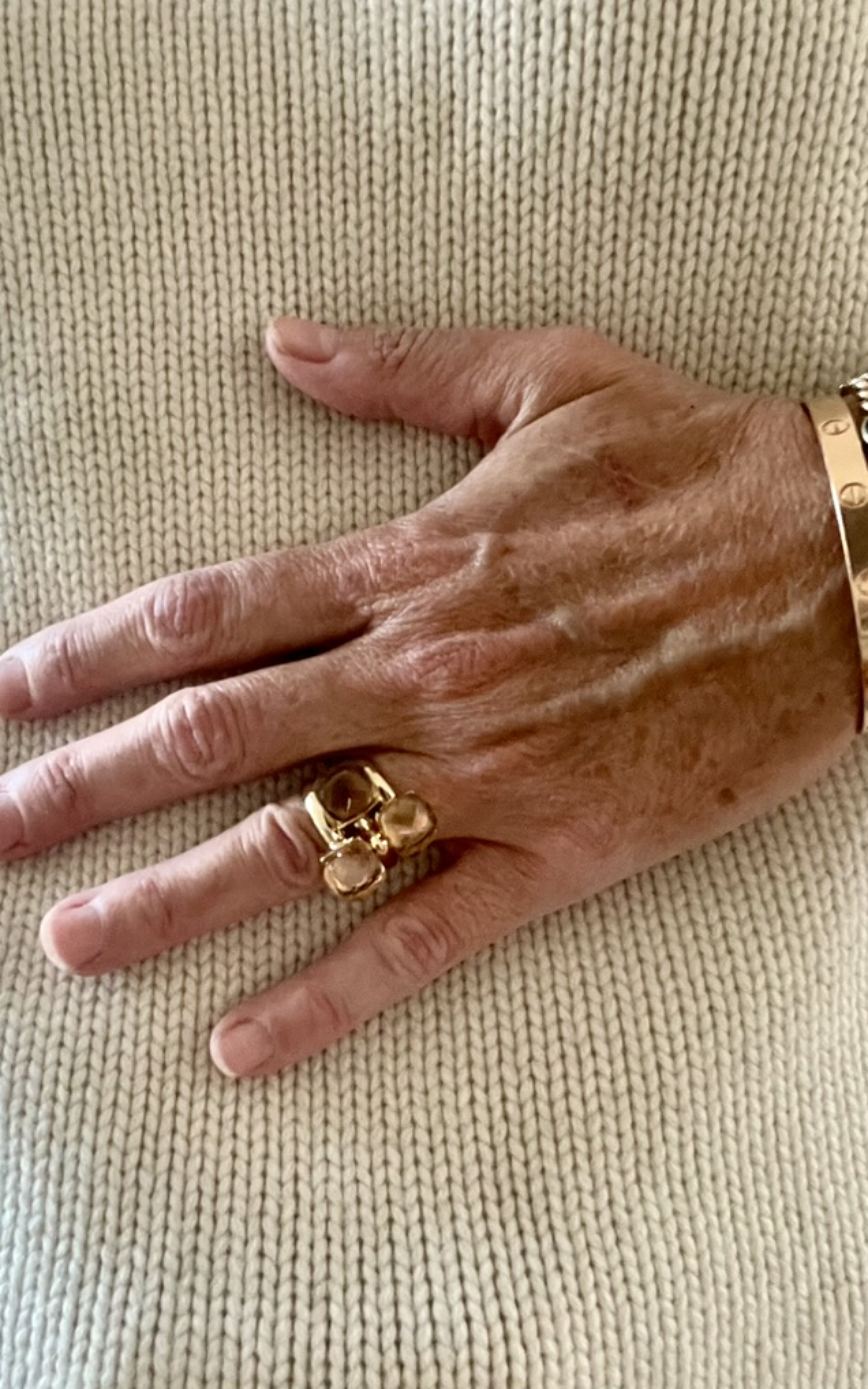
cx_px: 373
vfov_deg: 59.7
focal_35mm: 32
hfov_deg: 39.3
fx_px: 1212
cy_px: 693
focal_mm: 2.71
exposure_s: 1/43
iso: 400
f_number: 2.2
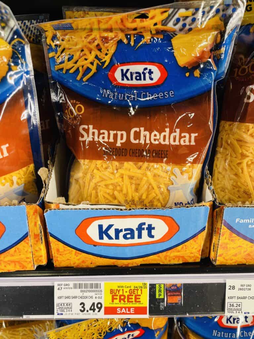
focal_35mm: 26
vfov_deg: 67.3
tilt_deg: -19.1
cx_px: 127
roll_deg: +0.3
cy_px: 170
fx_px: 254
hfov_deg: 53.1
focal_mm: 4.2
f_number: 1.6
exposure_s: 1/65
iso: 50
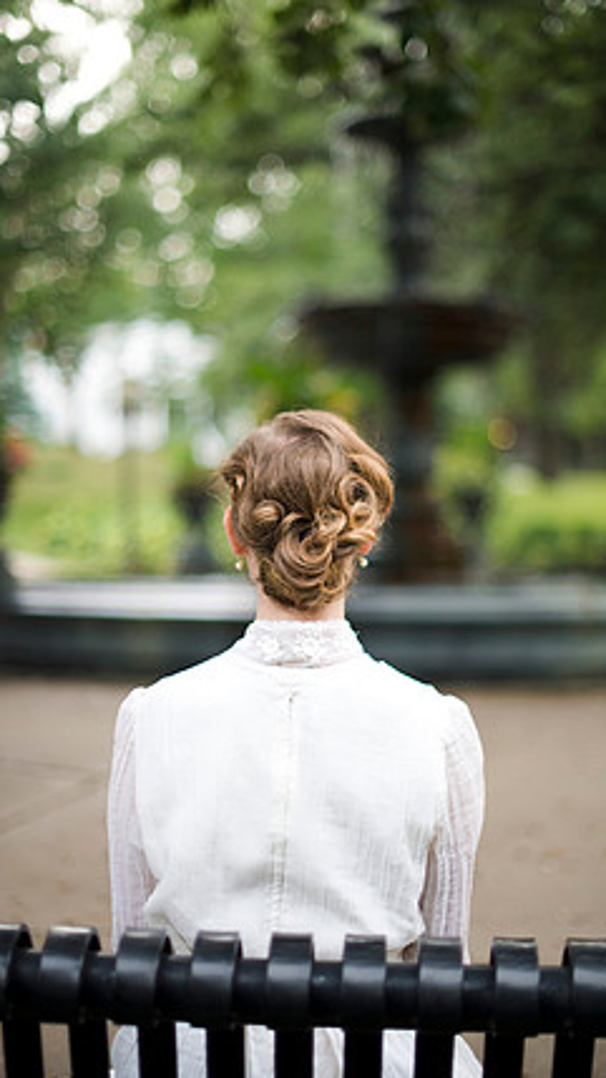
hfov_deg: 21.8
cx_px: 312
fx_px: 1573
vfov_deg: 37.9
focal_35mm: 55
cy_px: 543
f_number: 1.4
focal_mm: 50
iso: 200
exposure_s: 1/250
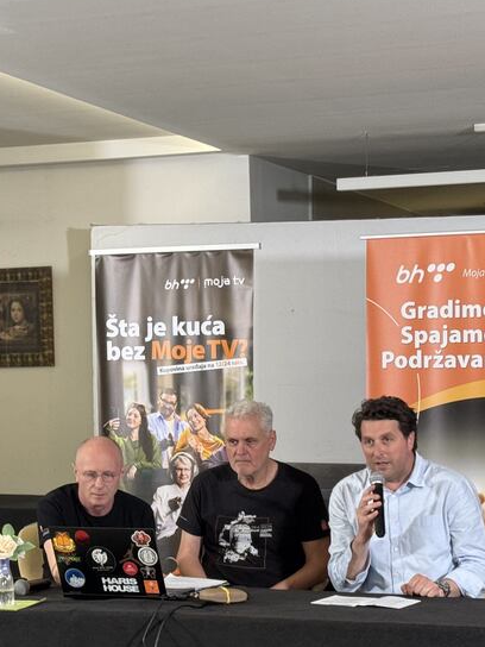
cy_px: 395
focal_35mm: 89
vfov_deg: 22.0
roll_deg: +1.7
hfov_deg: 16.6
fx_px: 1663
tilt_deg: -0.1
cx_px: 190
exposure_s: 1/33
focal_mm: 6.76
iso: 200
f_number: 1.78
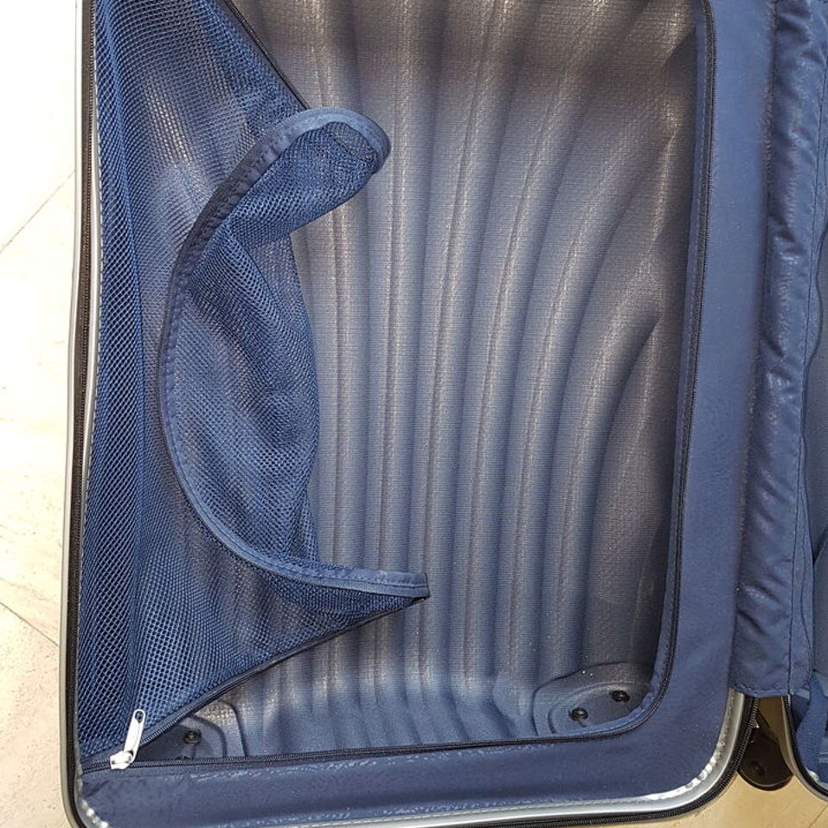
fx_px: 866
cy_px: 335
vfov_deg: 50.8
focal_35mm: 32
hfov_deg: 51.1
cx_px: 411
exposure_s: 1/50
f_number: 1.7
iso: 125
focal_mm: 4.2
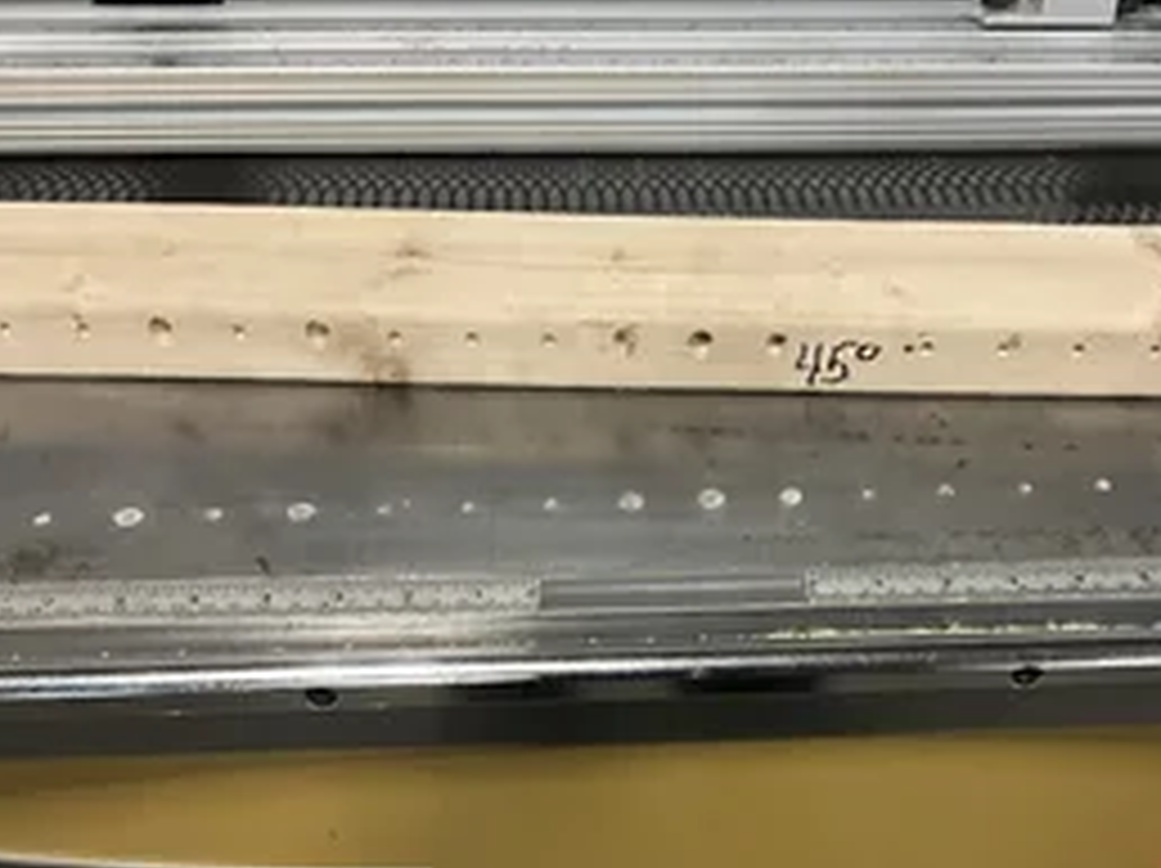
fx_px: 1508
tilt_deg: -44.0
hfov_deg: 41.8
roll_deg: -4.0
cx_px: 720
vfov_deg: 31.5
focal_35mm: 45
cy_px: 661
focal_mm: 3
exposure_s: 1/40
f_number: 1.8
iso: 320
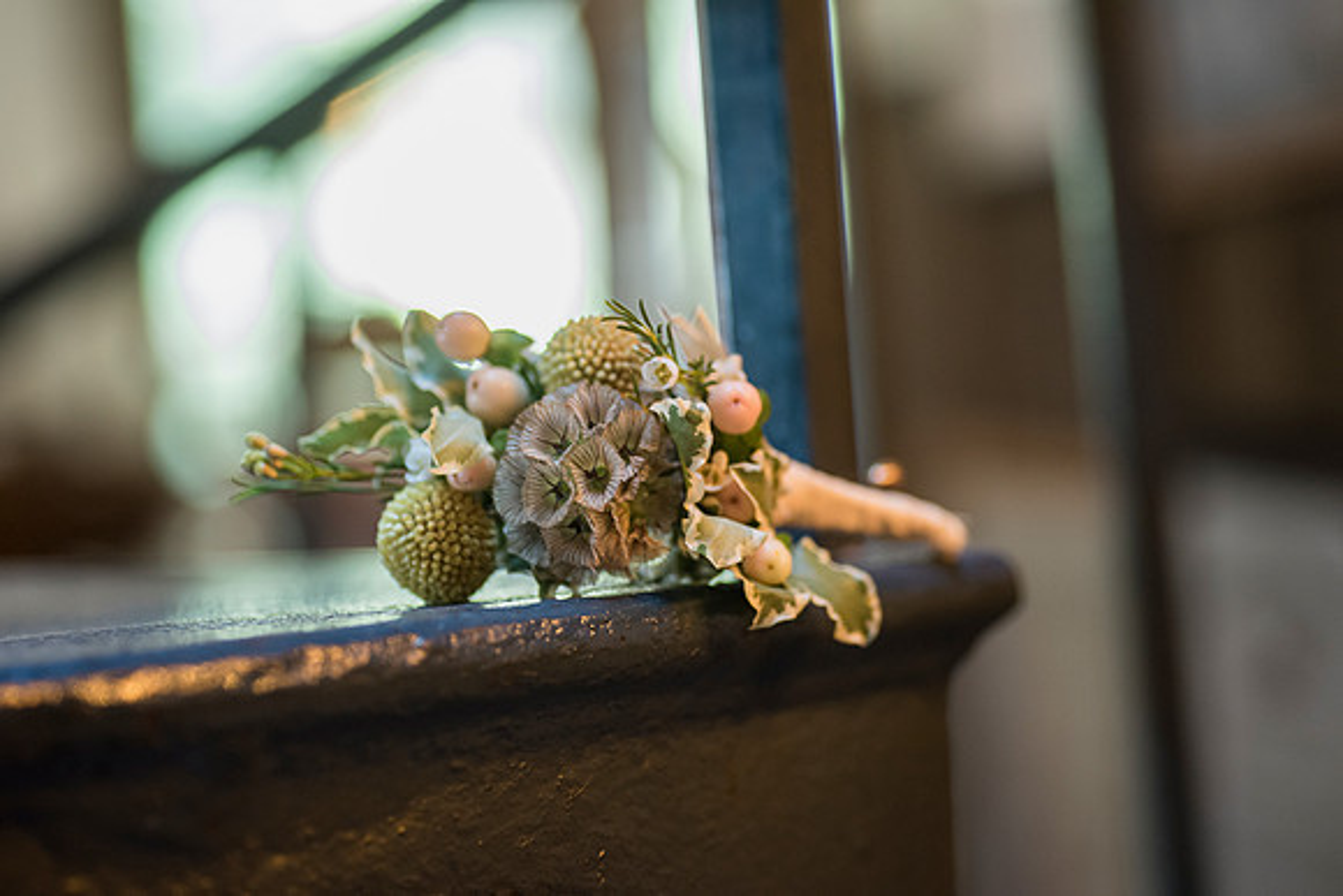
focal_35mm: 90
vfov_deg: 15.2
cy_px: 448
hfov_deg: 22.6
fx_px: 3358
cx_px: 672
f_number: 3.5
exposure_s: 1/30
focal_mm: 90
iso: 1250
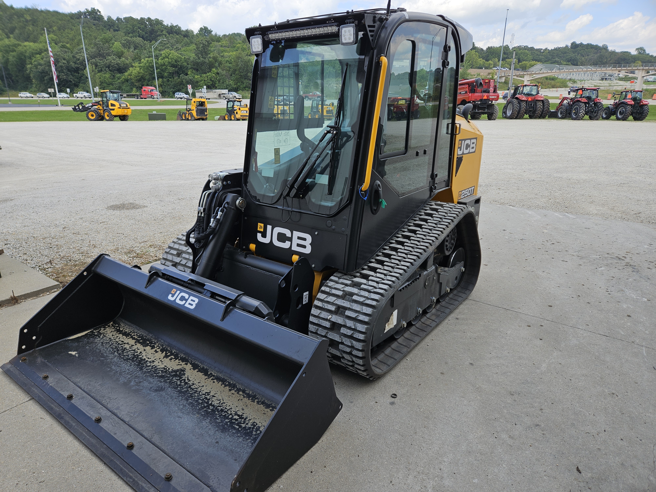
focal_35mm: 23
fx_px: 436
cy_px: 246
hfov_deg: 73.9
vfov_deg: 58.9
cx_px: 328
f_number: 1.8
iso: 25
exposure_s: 1/673
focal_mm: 5.4
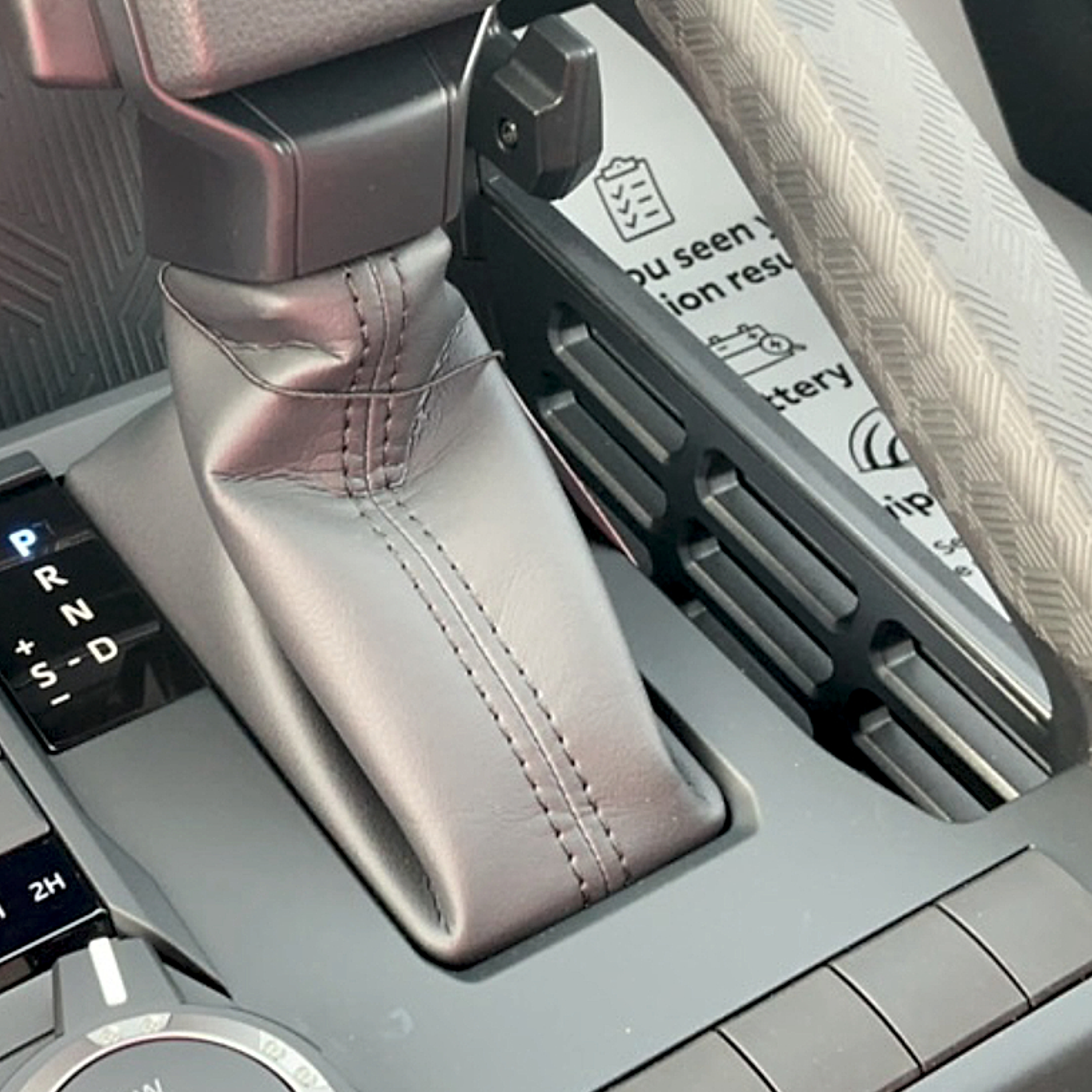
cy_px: 444
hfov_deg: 32.2
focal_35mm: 52
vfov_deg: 32.7
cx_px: 277
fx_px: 1856
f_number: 1.8
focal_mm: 3
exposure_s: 1/60
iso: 64
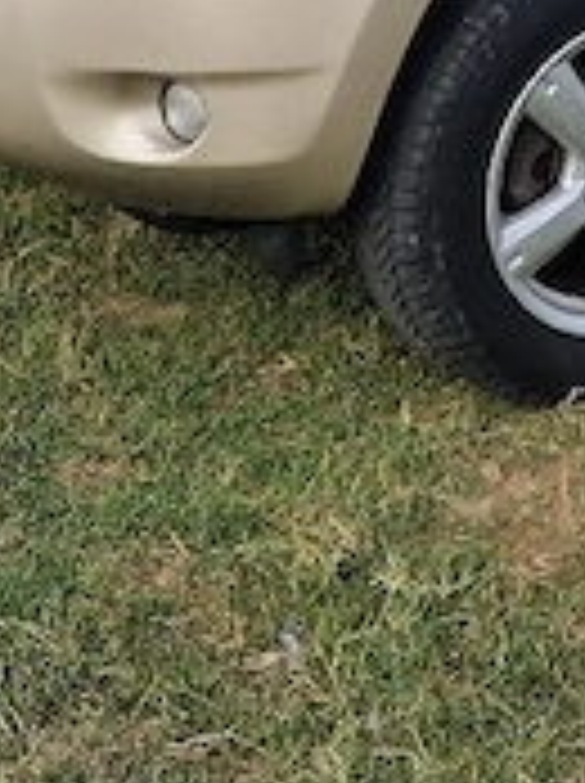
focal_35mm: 106
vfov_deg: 17.4
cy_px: -234
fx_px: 2394
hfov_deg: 13.3
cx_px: 806
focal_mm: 5.4
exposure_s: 1/2500
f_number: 1.8
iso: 50
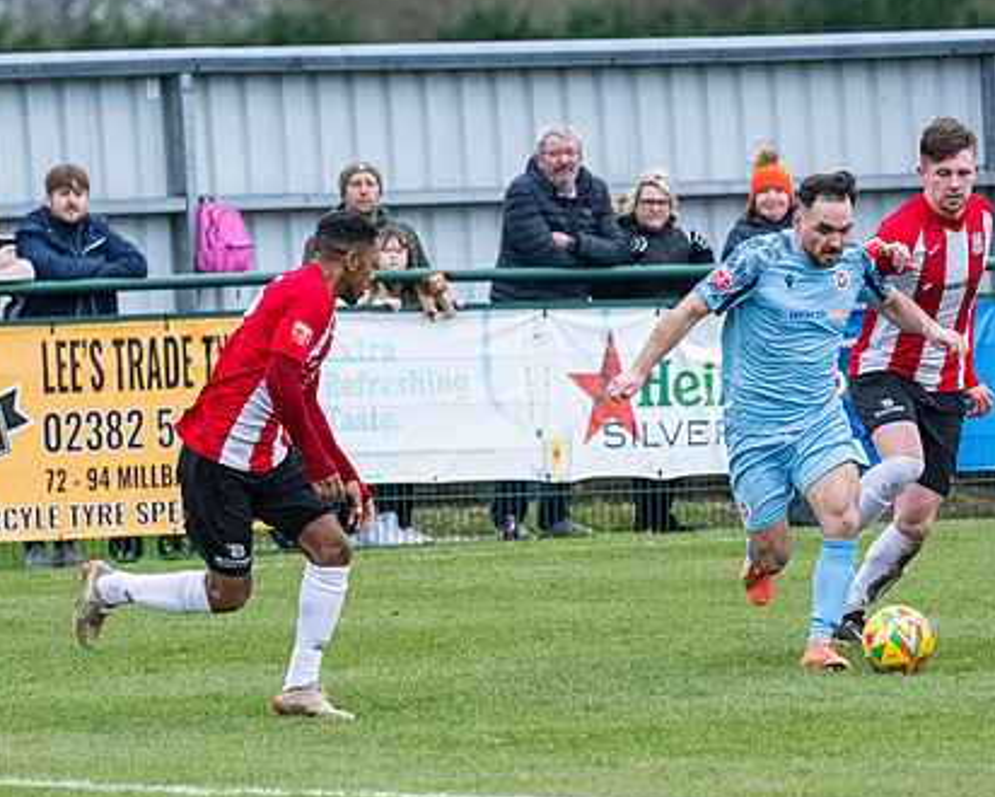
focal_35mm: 455
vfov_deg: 3.4
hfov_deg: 4.3
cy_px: 659
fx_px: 13405
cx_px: 637
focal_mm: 185
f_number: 4
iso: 3200
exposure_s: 1/1600
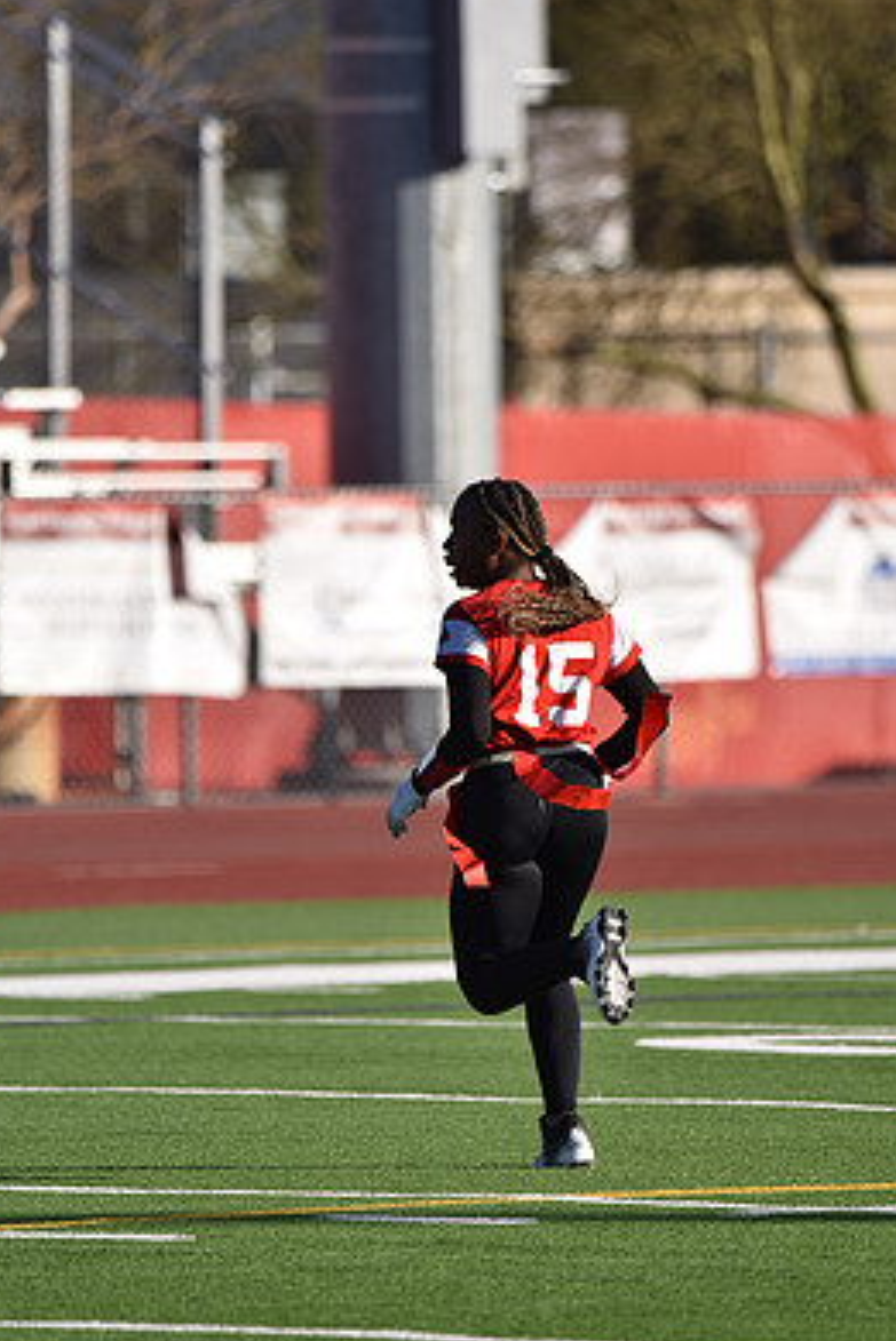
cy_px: 669
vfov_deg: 3.9
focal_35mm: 529
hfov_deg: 2.6
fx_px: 19730
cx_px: 467
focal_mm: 460
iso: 200
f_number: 6.3
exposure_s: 1/1000
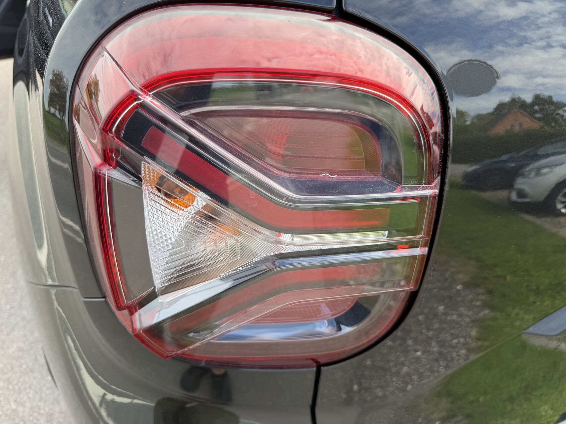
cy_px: 212
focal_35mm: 24
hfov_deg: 71.6
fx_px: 392
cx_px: 283
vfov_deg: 56.8
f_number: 1.78
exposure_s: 1/510
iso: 80
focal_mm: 6.76
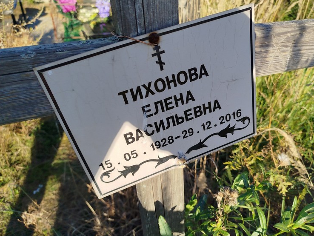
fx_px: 236
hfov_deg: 67.2
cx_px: 166
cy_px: 112
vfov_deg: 53.1
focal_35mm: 26
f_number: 1.7
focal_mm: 5.31
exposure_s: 1/672
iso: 50
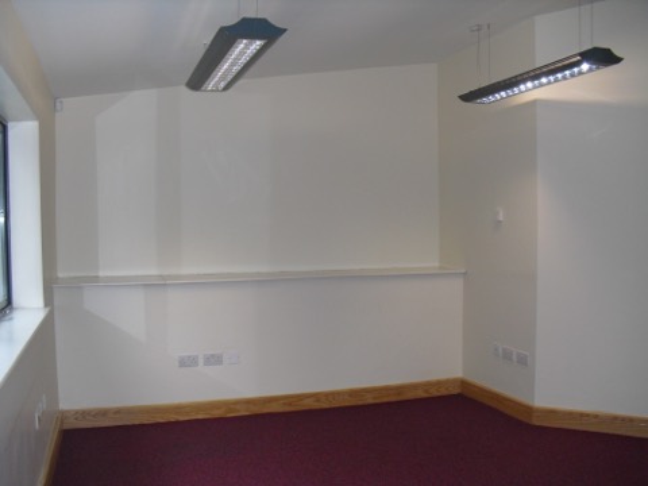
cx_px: 324
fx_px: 674
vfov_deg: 39.7
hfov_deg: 51.4
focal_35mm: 36
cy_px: 243
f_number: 3.1
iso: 200
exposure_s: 1/100
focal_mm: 6.3
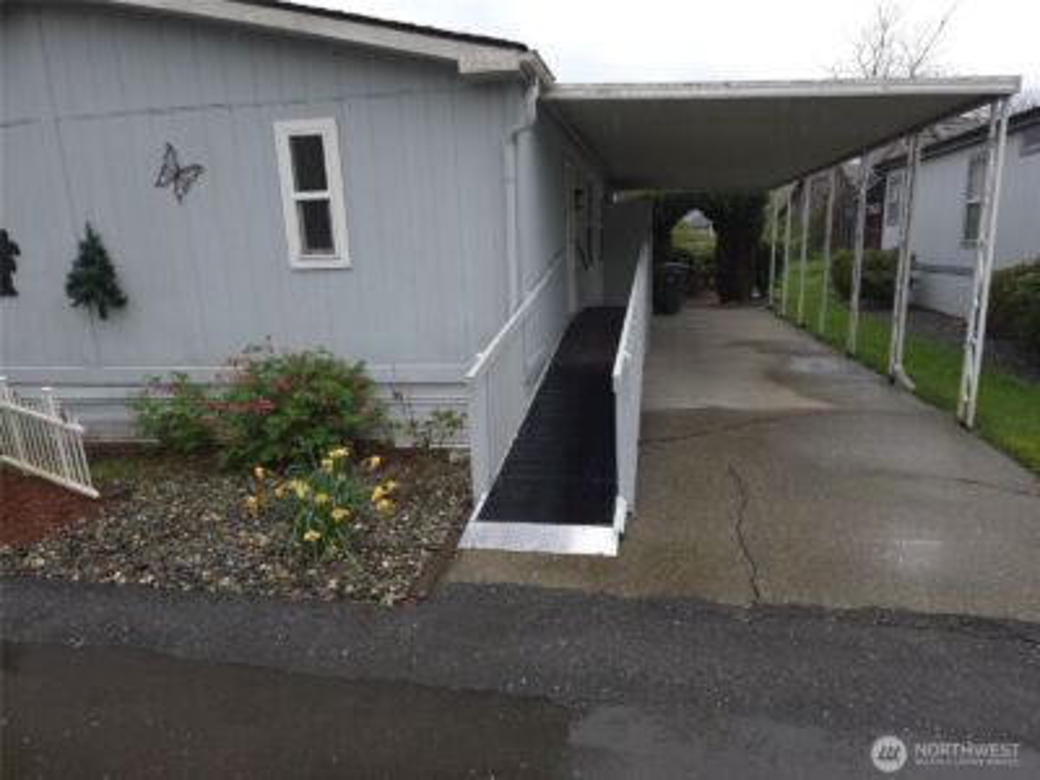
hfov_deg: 73.9
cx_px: 520
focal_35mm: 23
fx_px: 691
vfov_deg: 58.9
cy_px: 390
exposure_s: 1/336
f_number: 1.8
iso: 50
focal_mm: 5.4
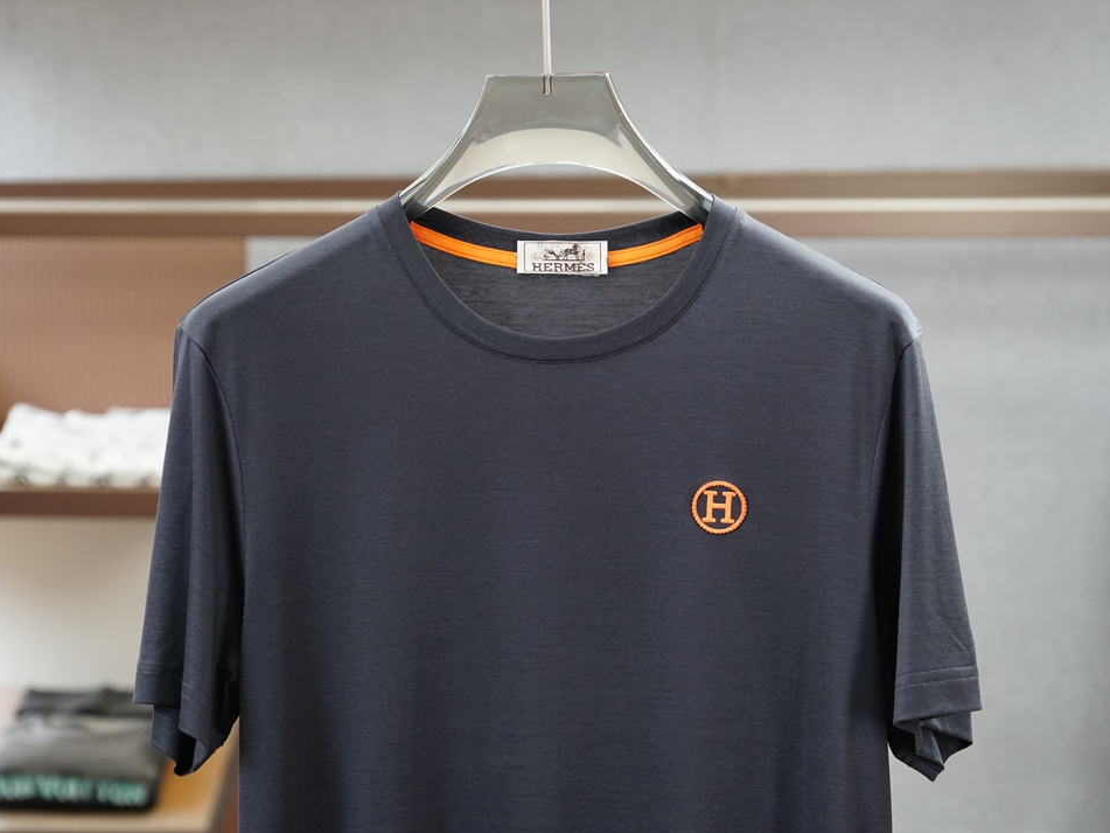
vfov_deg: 17.7
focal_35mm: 84
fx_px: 2679
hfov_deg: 23.4
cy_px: 419
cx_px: 552
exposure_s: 1/125
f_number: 3.5
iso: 1000
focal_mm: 51
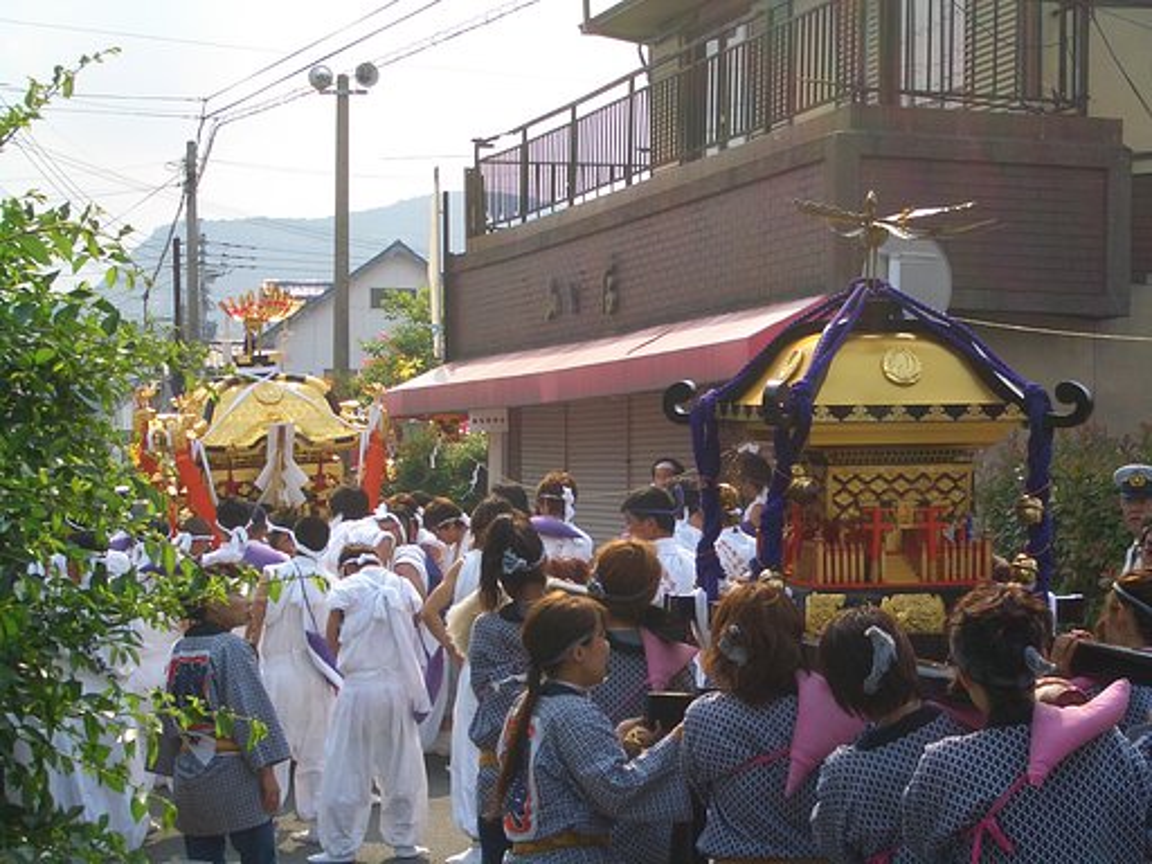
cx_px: 576
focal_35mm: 88
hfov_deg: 22.3
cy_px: 432
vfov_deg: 16.8
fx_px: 2929
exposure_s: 1/125
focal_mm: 14.6
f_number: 7
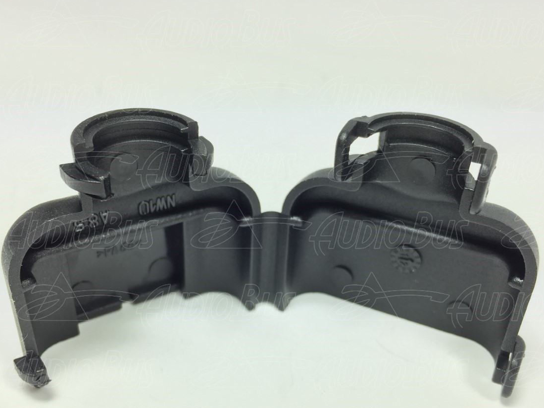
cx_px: 274
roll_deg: -1.7
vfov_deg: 37.4
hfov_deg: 49.0
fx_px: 597
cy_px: 261
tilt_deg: -36.6
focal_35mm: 38
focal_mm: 4.15
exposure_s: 1/187
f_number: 2.2
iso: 32
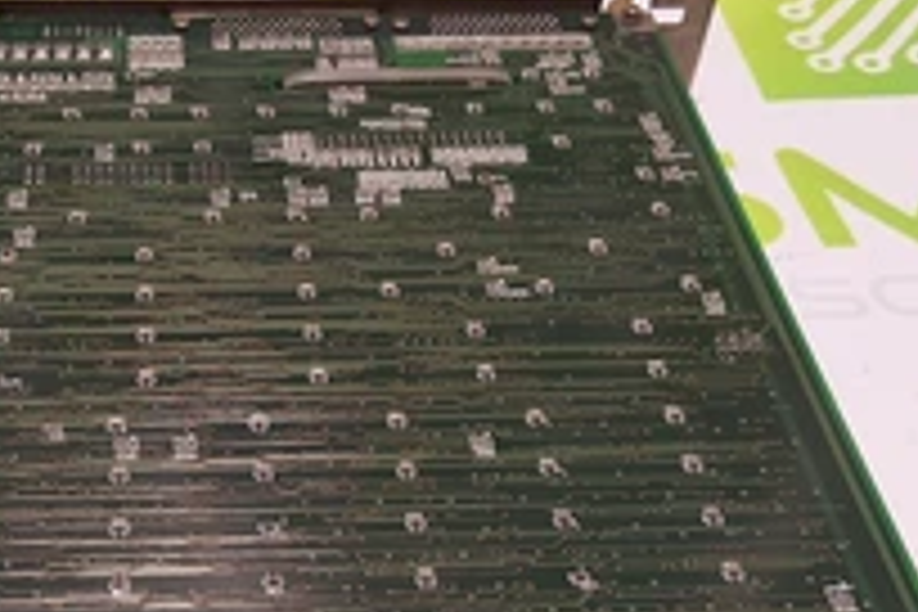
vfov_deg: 23.2
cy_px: 544
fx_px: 1453
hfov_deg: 34.3
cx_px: 220
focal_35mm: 57
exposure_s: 1/120
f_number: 1.9
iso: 40
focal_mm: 2.91
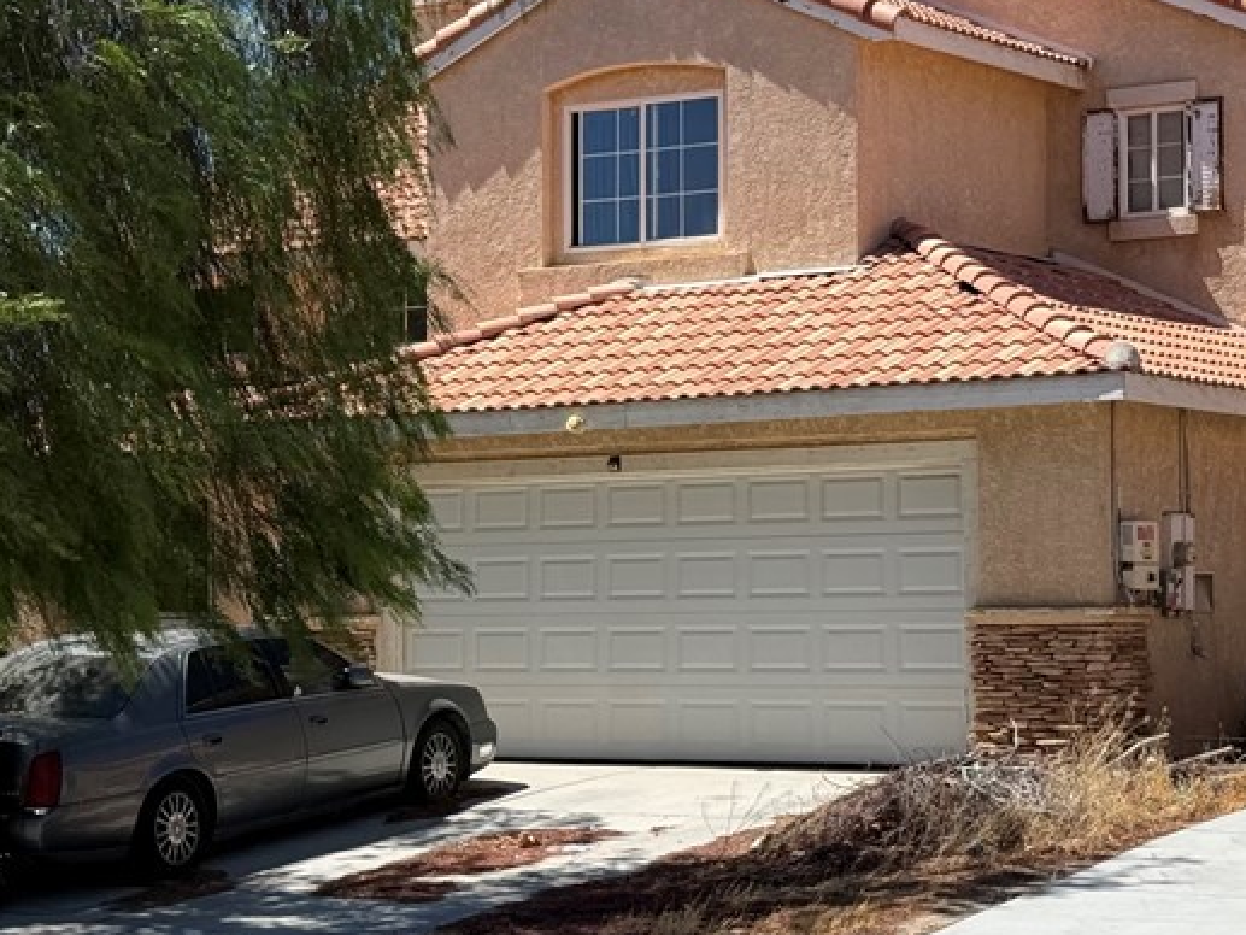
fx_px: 3420
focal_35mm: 95
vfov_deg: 15.6
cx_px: 366
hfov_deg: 20.5
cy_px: 468
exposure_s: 1/5208
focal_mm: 6.76
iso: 100
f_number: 1.78
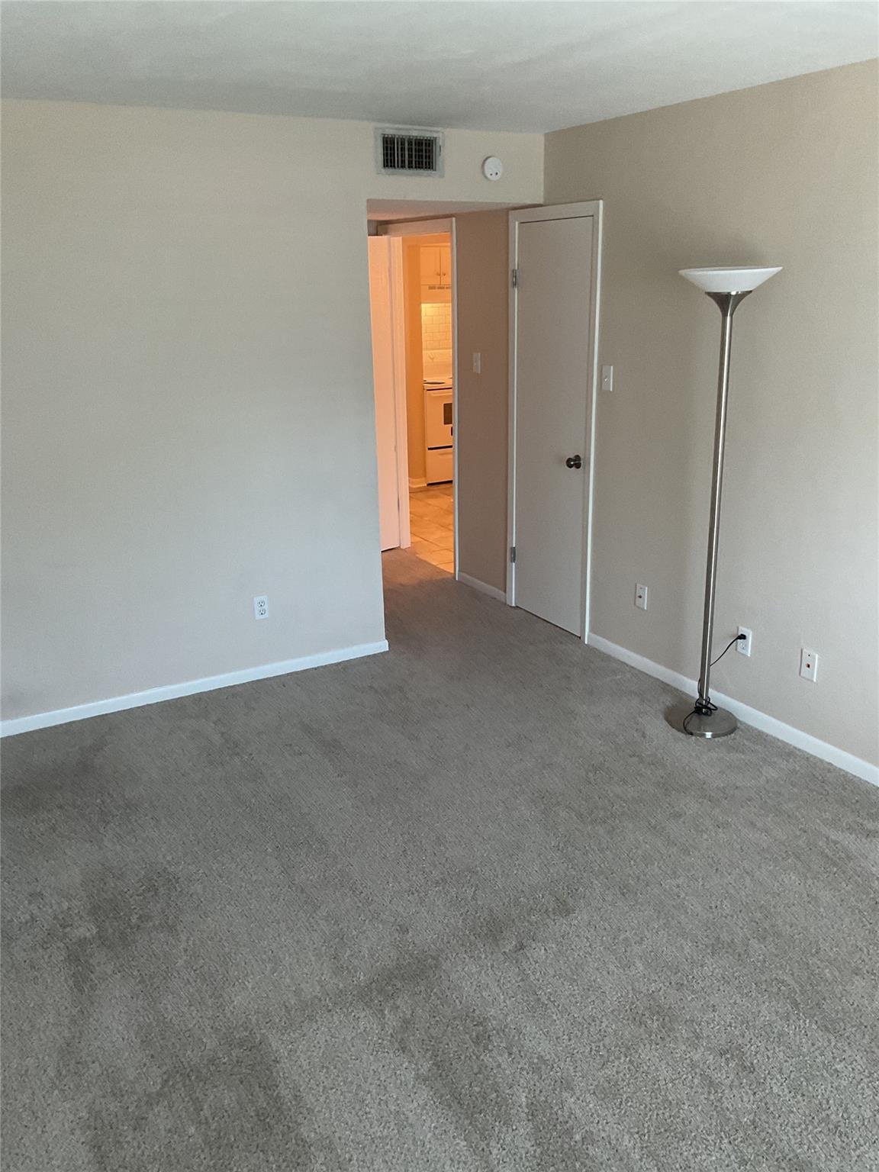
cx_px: 440
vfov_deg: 61.7
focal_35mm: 29
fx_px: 982
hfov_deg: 48.2
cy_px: 586
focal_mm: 3
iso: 160
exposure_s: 1/60
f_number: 1.8
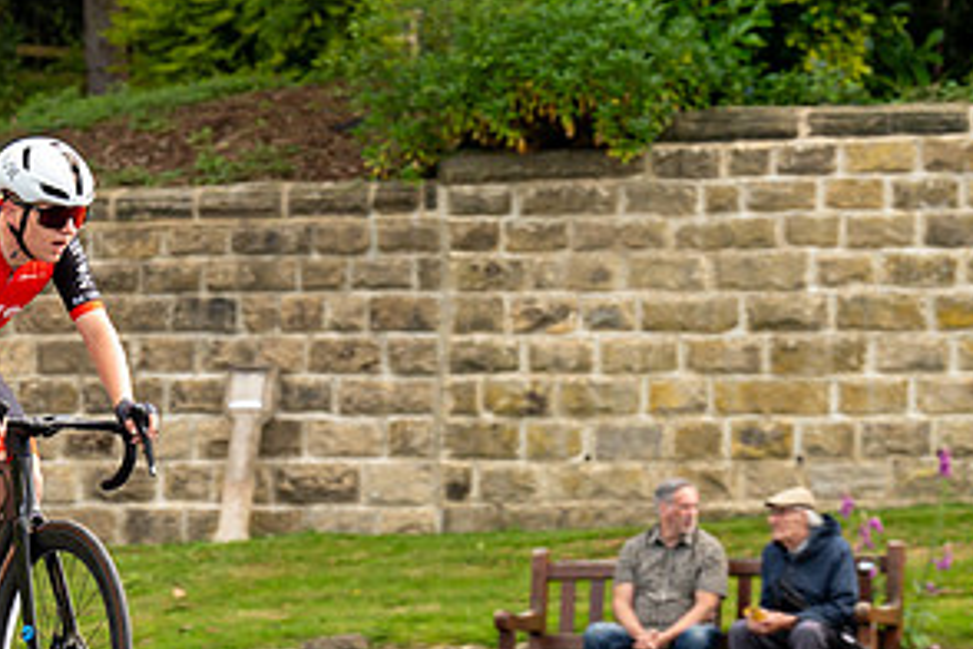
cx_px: 23
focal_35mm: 211
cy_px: 488
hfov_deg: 9.7
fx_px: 5702
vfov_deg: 6.5
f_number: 4.5
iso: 250
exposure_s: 1/640
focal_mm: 107
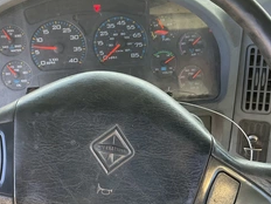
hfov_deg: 38.1
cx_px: 114
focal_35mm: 50
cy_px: 91
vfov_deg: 29.1
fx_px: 391
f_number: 1.8
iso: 64
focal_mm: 3
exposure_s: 1/91
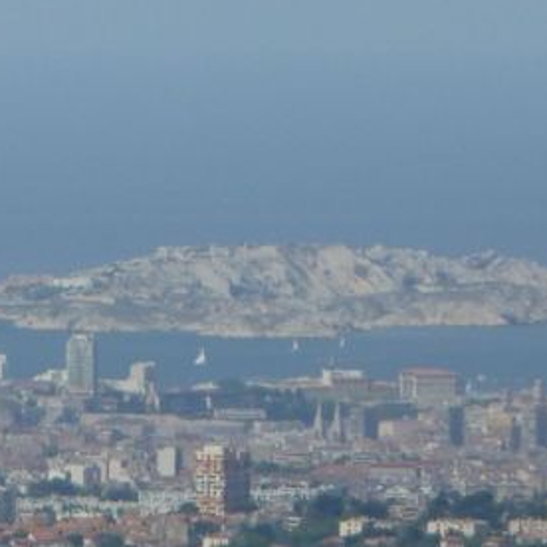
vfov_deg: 1.7
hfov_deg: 1.7
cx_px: -57
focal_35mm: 1023
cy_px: 428
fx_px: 18289
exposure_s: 1/800
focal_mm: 49.2
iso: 80
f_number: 5.6
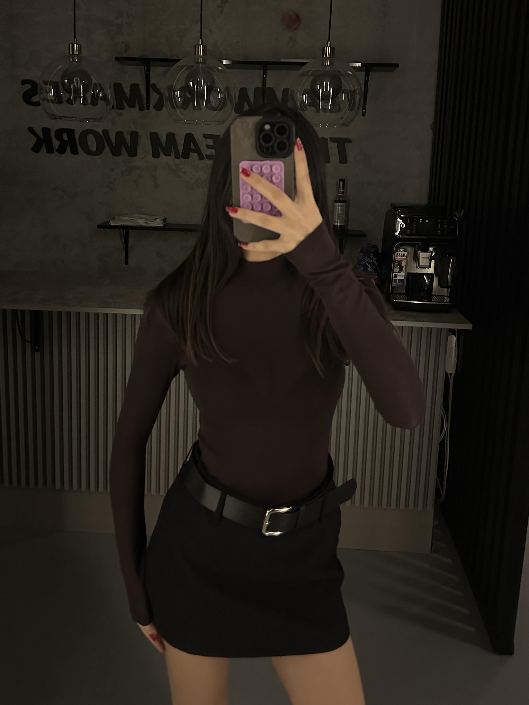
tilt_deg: -9.7
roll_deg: -2.8
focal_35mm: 24
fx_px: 489
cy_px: 352
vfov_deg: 71.6
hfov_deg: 56.8
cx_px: 264
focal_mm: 6.86
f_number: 1.78
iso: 1000
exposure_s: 1/40
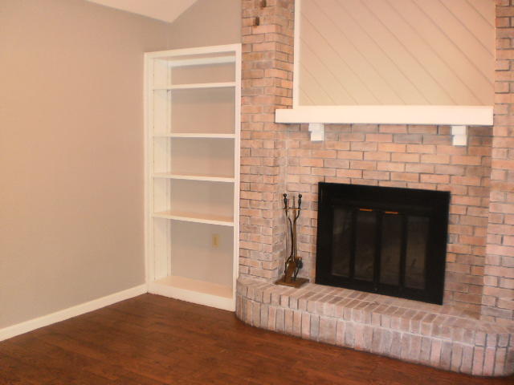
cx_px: 257
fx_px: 535
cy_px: 192
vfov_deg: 39.7
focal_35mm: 36
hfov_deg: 51.4
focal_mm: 6.3
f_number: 3.1
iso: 250
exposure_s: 1/30
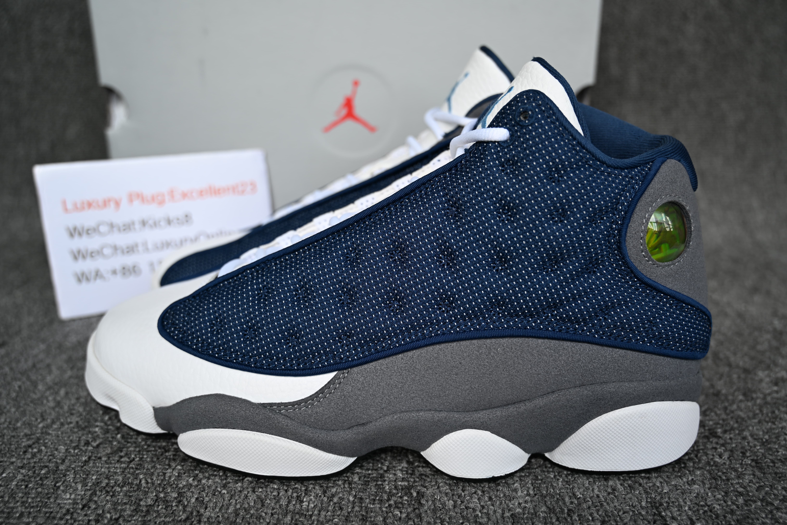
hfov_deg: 62.8
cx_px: 394
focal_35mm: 30
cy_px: 262
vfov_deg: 44.3
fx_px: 645
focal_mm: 29.5
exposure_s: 1/80
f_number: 5
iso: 100
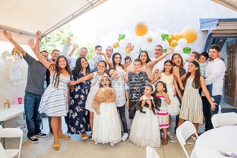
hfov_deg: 69.4
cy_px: 79
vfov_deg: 49.6
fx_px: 171
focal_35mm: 26
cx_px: 118
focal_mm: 24
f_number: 4.5
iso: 500
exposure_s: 1/80
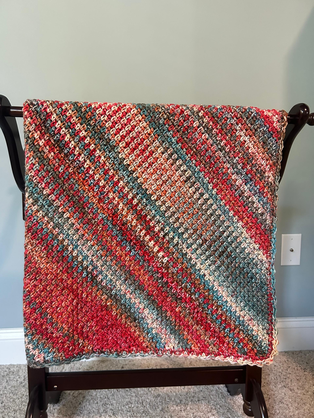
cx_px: 157
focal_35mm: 26
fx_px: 314
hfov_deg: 53.1
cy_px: 209
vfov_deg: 67.3
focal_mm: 5.7
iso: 400
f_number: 1.5
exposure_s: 1/60
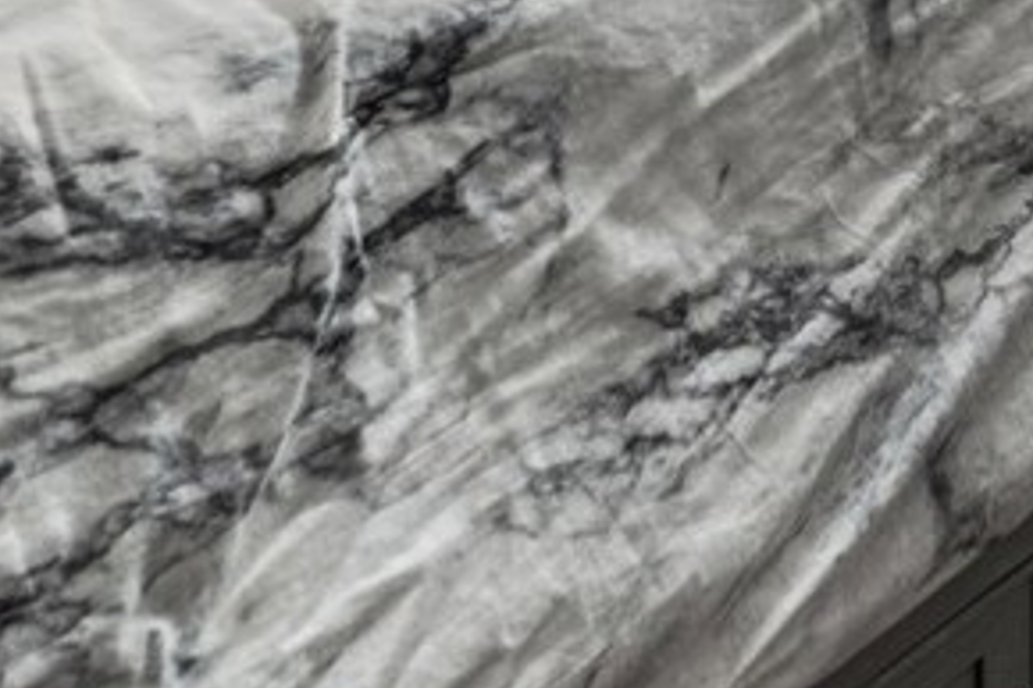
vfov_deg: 20.4
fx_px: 1520
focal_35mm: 53
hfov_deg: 31.9
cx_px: 1211
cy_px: -444
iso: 400
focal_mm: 10
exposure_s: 1/2
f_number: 8
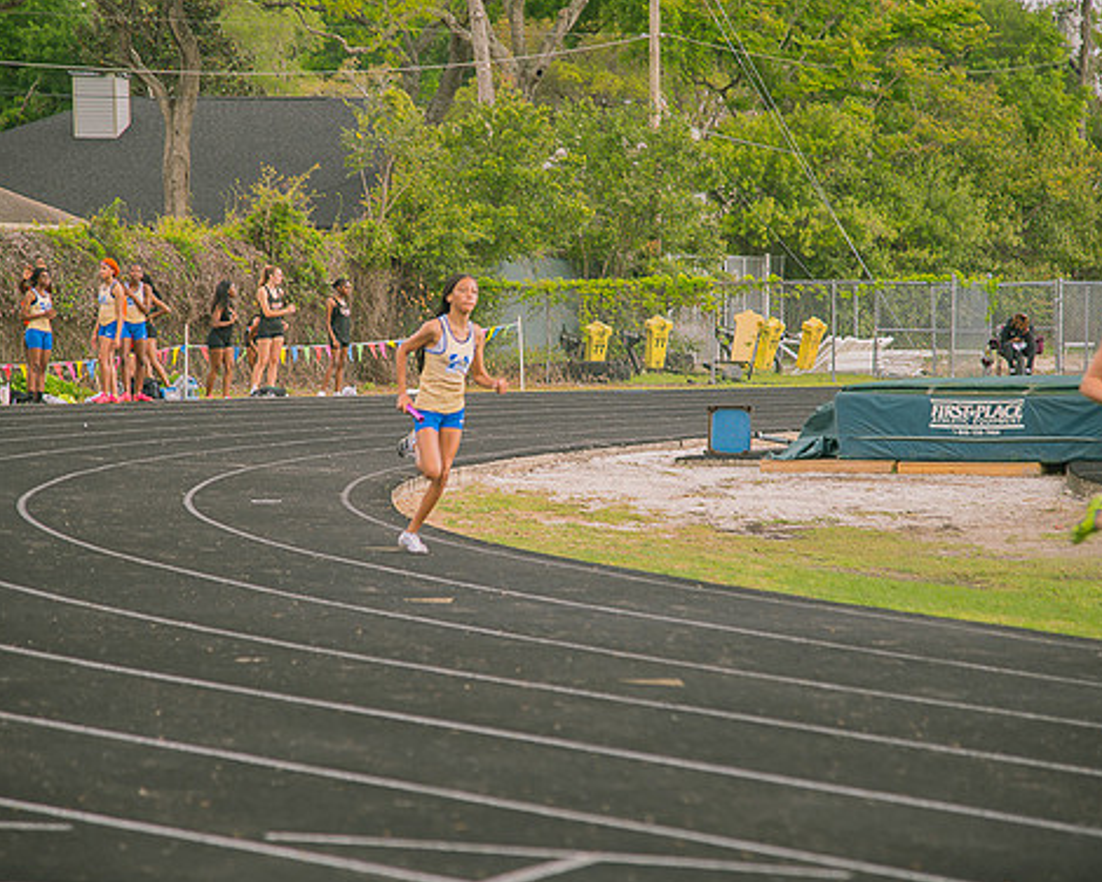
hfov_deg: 13.9
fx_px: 4533
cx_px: 521
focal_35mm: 139
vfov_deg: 11.1
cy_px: 436
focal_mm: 120
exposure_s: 1/200
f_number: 4
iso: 200
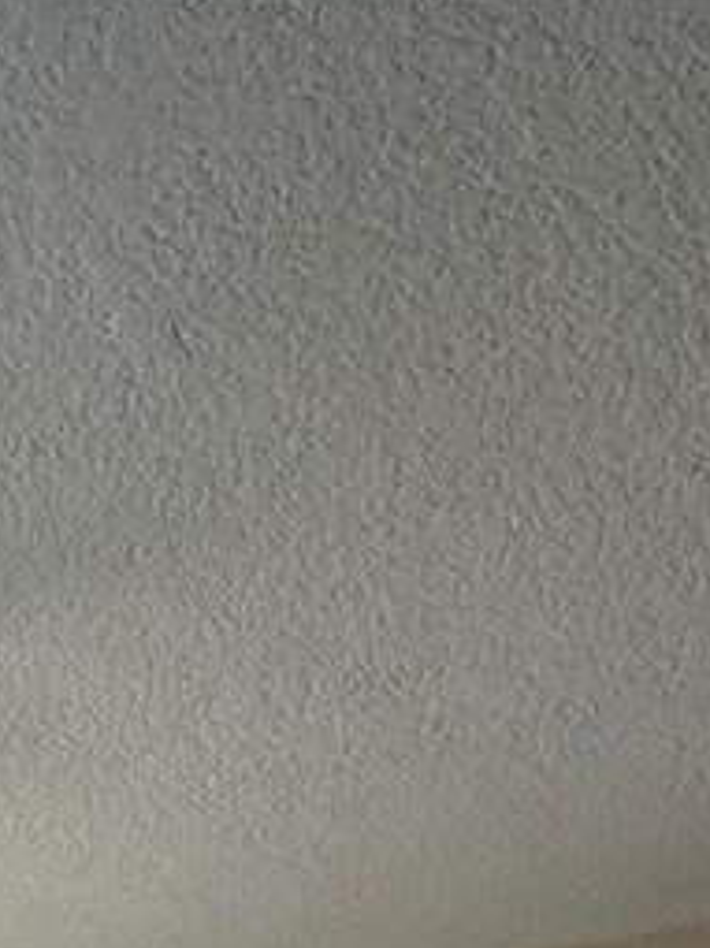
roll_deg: -2.0
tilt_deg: -4.6
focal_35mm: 66
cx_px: -256
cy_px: 1587
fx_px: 1806
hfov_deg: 20.1
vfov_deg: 21.8
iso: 125
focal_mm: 2.22
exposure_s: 1/121
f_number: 2.2
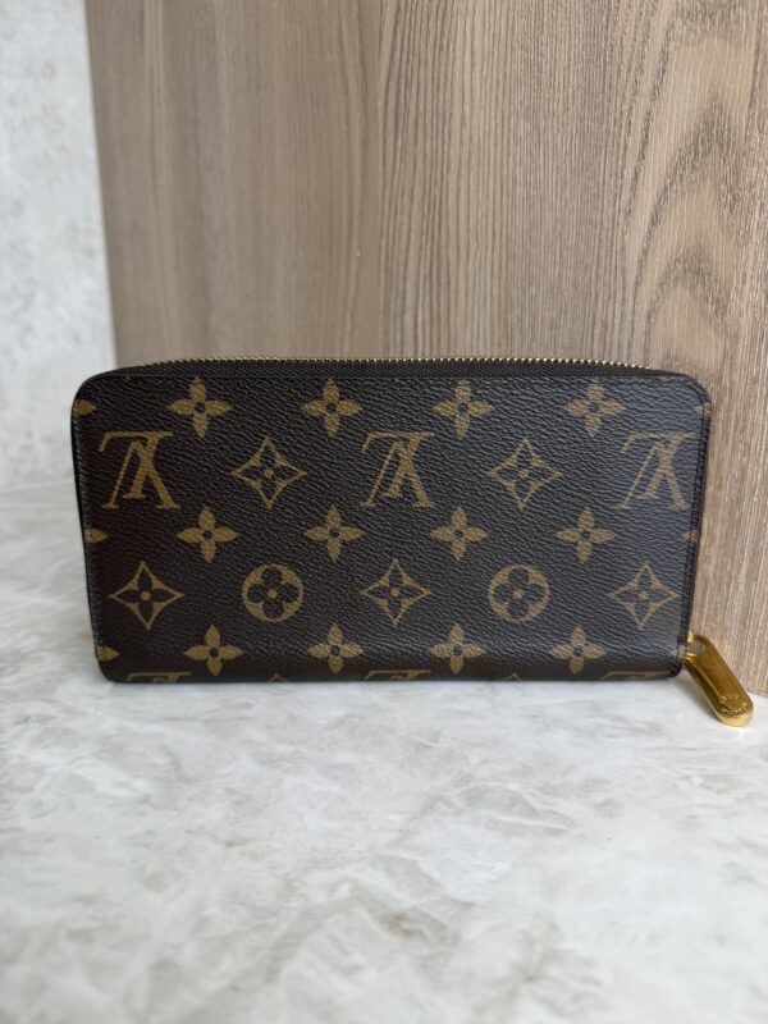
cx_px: 384
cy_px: 512
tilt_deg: -15.4
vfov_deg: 71.6
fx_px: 710
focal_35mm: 24
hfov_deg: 56.8
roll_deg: -0.1
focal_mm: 6.76
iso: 64
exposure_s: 1/120
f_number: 1.78
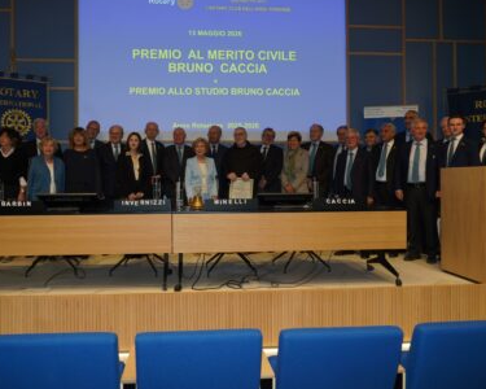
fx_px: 432
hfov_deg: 58.6
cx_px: 211
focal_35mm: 30
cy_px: 178
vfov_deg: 48.5
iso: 500
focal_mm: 24
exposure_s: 1/100
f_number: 5
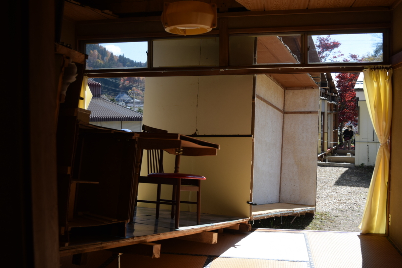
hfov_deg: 53.1
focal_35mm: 36
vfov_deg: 36.9
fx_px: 402
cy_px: 134
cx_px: 201
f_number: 5.6
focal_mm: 24
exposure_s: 1/500
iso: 200
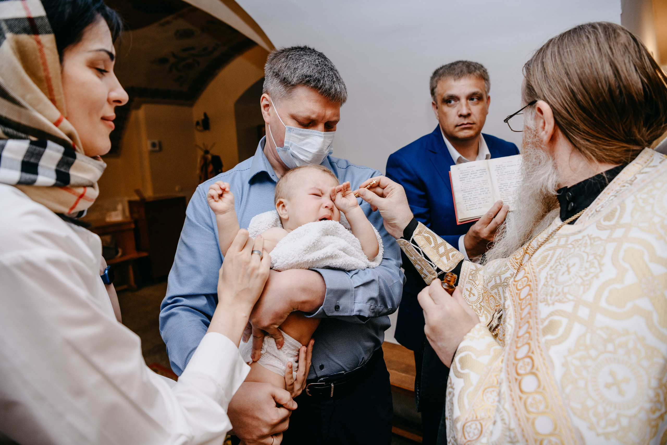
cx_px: 337
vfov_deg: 52.7
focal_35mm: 24
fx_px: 449
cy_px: 224
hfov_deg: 73.2
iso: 640
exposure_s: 1/160
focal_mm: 24
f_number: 3.5
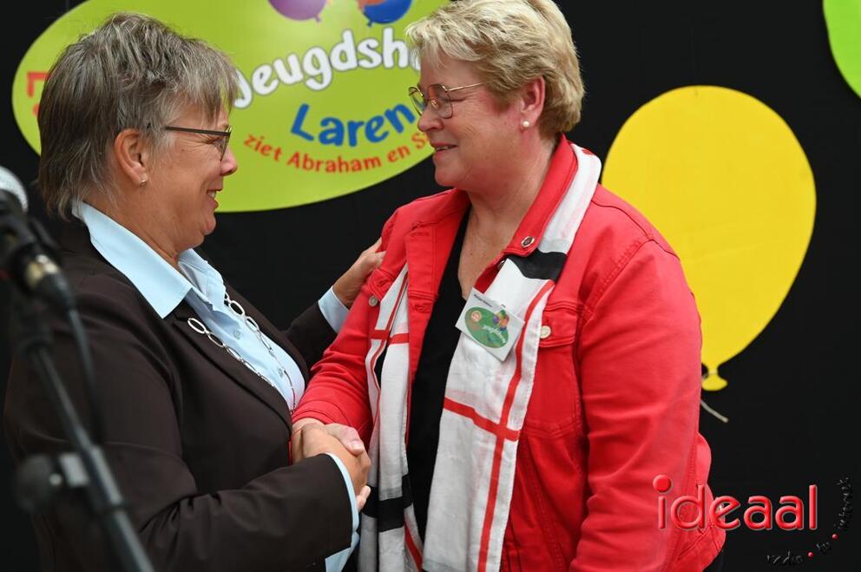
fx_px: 1194
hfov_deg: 39.6
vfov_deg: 26.9
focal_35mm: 50
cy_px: 286
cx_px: 430
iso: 1250
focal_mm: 50
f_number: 5.6
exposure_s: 1/125
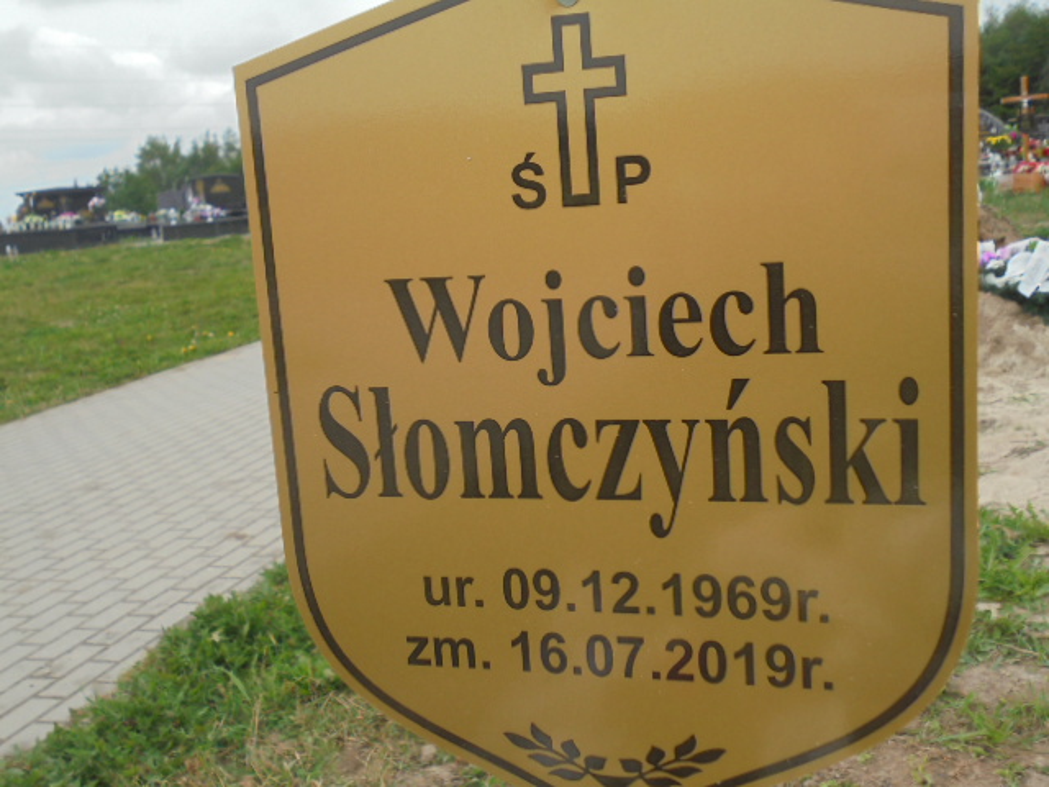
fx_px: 1152
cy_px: 394
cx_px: 524
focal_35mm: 38
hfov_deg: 49.0
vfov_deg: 37.7
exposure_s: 1/400
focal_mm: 6.9
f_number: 4.2
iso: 100
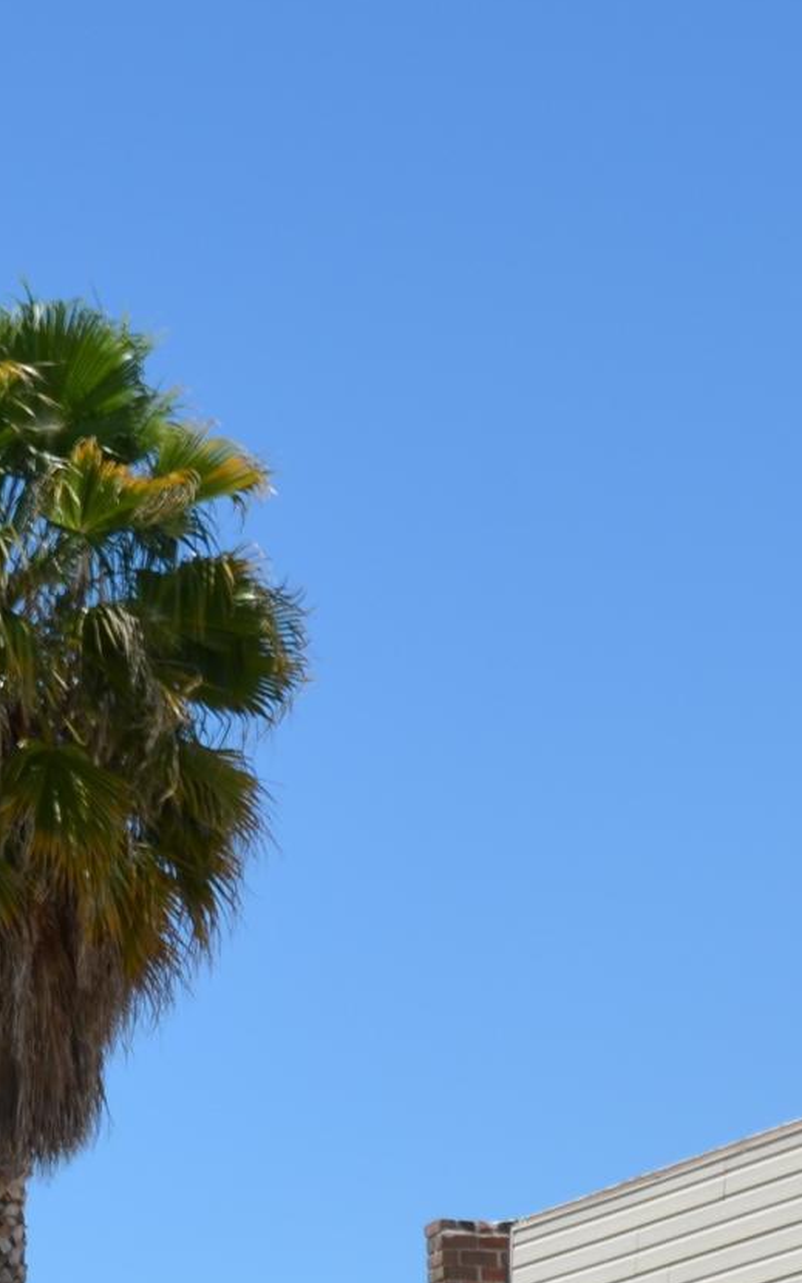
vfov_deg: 13.7
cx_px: -218
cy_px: 1499
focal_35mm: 149
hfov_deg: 8.7
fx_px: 5203
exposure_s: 1/250
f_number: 8
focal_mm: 27
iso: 100
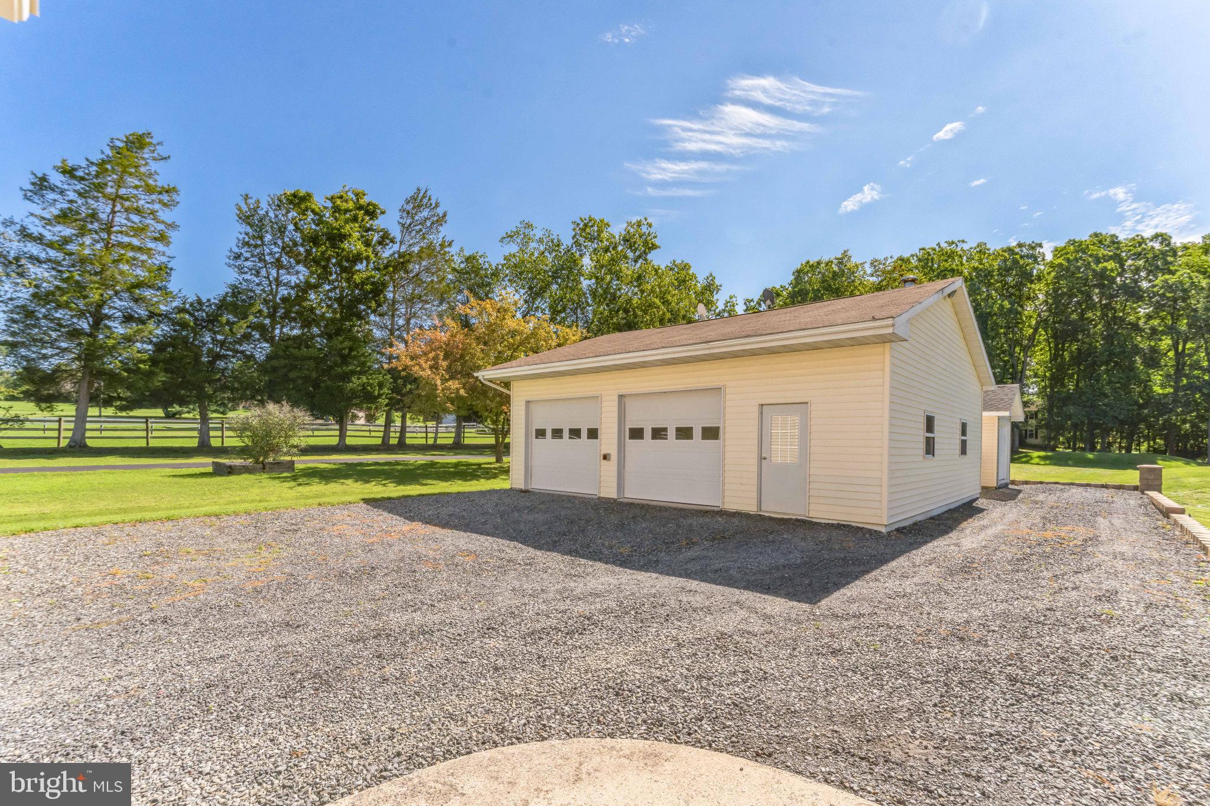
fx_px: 518
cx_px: 605
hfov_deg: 98.9
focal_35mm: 15
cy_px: 403
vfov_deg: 75.8
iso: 500
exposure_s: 1/800
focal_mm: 15.4
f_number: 11
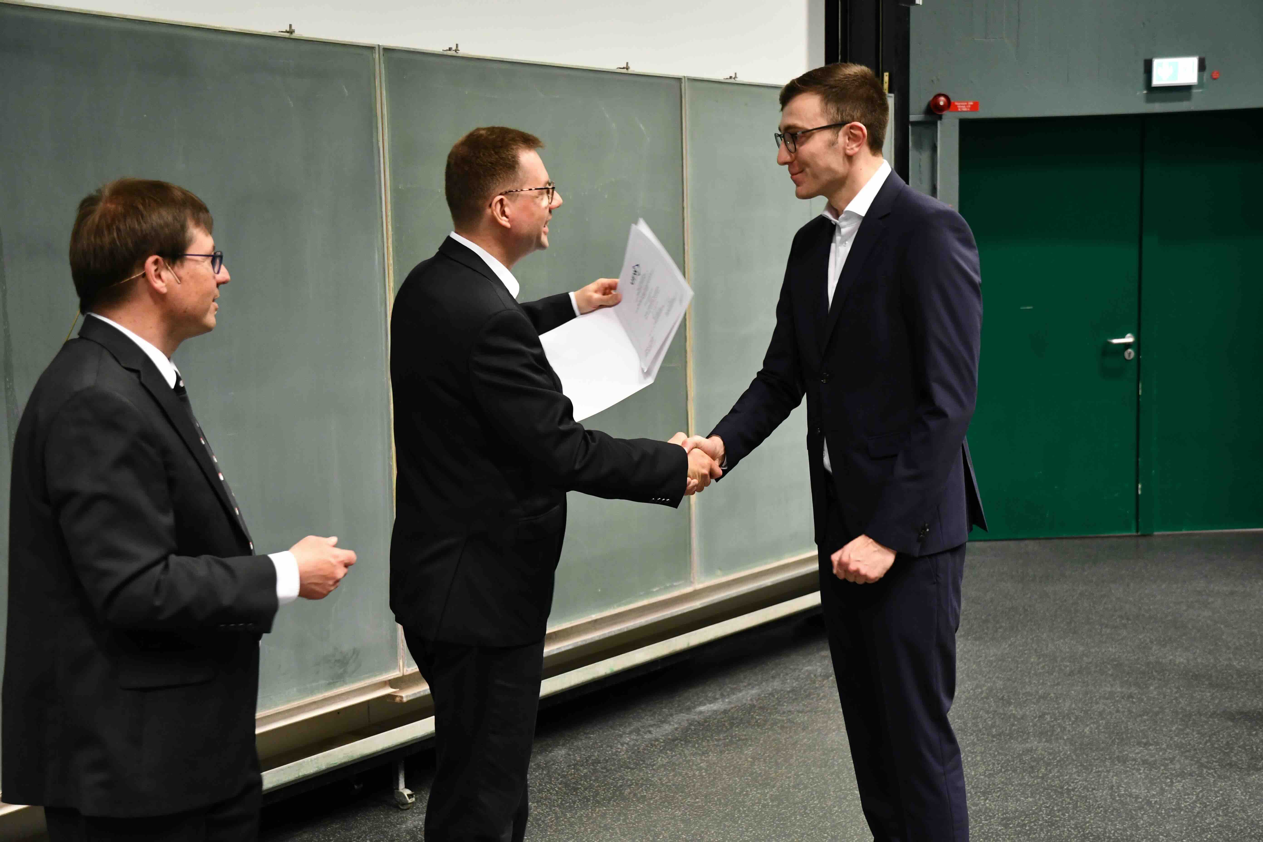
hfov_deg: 41.1
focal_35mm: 48
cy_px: 421
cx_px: 632
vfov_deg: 28.1
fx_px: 1684
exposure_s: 1/50
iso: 1600
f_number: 3.5
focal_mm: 32
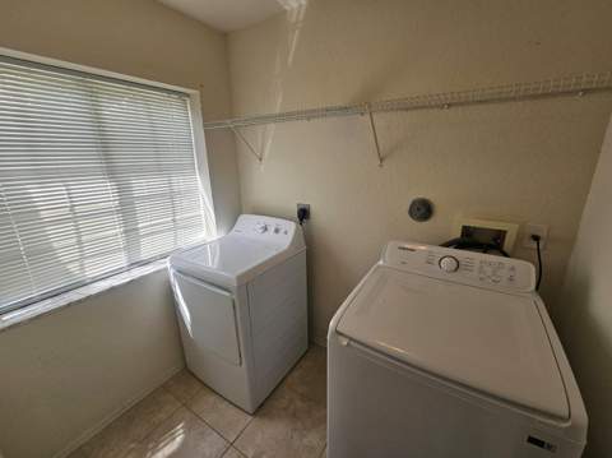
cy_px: 229
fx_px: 230
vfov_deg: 89.8
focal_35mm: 13
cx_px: 306
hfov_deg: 106.2
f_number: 2.2
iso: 50
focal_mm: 2.2
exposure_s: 1/154
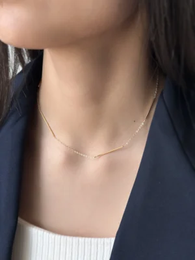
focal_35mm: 48
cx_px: 98
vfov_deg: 39.7
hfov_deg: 30.3
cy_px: 130
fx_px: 361
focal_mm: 6.76
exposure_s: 1/201
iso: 64
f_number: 1.78
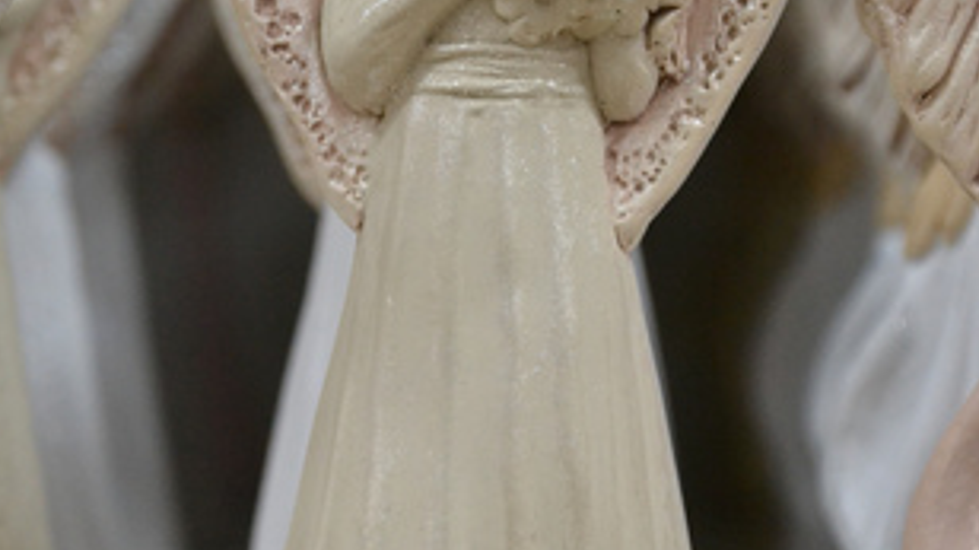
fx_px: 3970
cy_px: 207
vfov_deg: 7.9
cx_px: 453
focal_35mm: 153
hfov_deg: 14.1
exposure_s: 1/125
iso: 2800
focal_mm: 60
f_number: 4.2
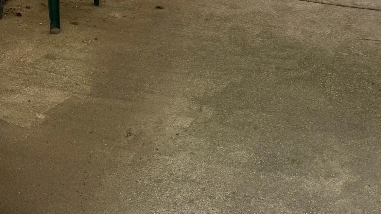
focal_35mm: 70
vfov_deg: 15.5
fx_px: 707
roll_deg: +1.4
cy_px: -133
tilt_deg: -8.9
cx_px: 16
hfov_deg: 28.6
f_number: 1.78
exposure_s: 1/170
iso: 80
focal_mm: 6.76
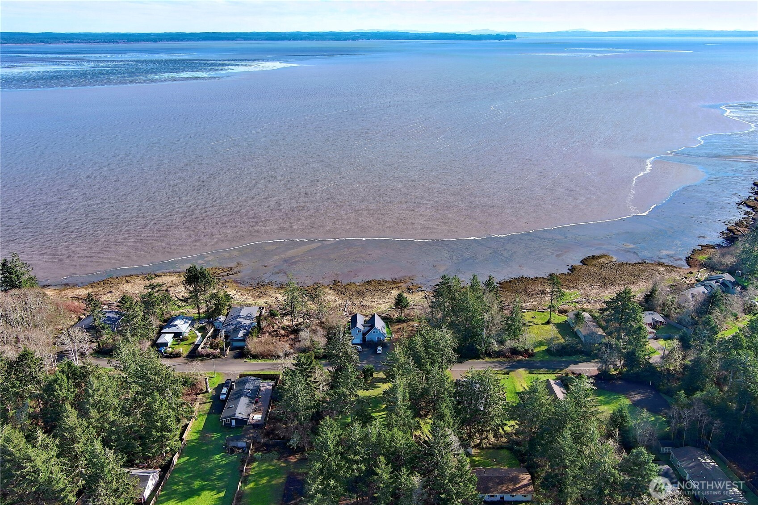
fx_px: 611
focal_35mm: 29
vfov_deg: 45.0
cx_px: 379
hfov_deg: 63.7
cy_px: 252
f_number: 2.8
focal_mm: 10.57
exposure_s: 1/875
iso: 100
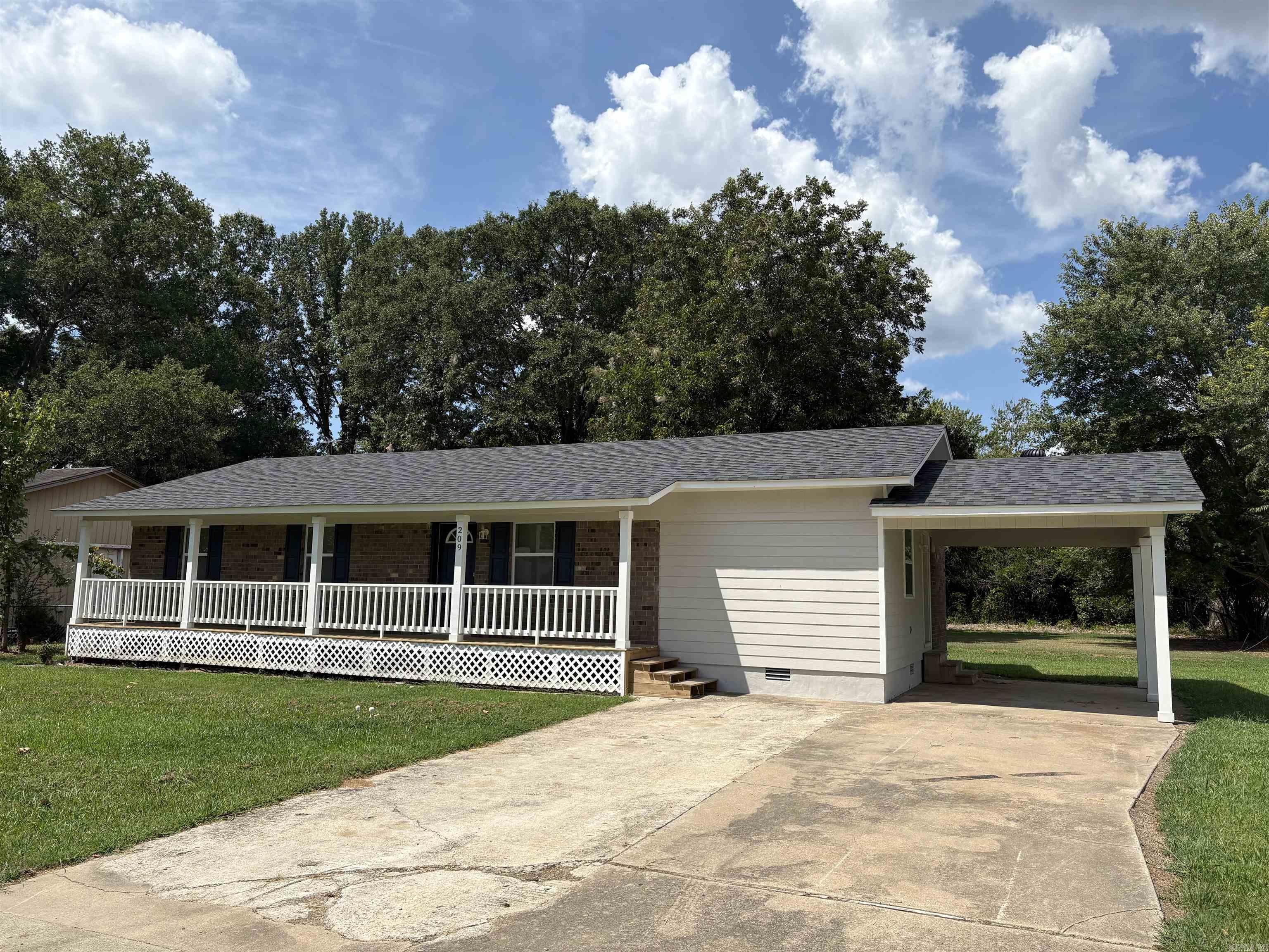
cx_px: 634
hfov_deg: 67.3
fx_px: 953
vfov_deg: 53.1
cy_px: 476
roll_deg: -0.5
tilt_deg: +6.7
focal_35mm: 26
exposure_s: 1/4065
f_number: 1.6
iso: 50
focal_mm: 5.96
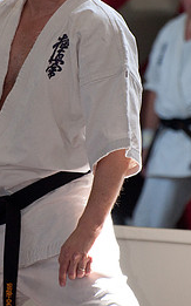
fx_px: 4392
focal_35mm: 527
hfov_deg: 2.5
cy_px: 93
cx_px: 31
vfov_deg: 4.0
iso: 800
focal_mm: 200
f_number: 5.3
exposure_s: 1/200
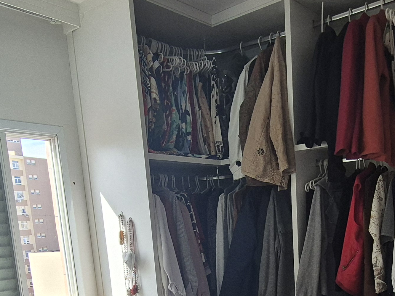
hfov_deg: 47.7
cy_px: 327
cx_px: 227
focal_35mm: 39
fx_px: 445
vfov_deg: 32.3
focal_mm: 2.2
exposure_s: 1/360
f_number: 2.2
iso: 80
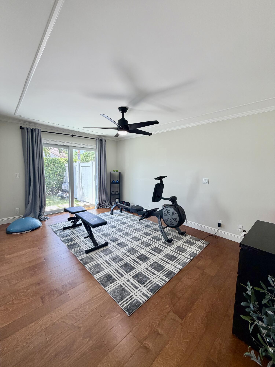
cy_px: 184
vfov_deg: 102.1
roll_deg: -1.4
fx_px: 148
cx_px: 138
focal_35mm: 14
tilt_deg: -5.7
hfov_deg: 85.7
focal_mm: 2.22
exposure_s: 1/120
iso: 100
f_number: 2.2
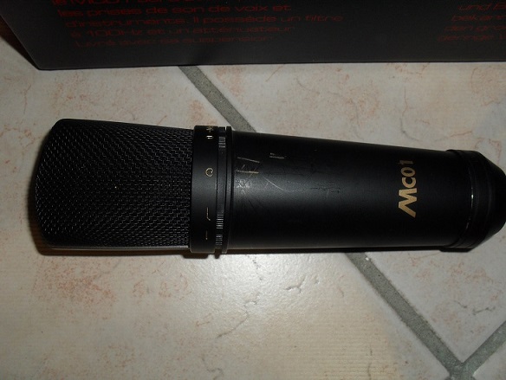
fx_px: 512
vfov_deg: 40.8
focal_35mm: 35
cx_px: 253
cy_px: 190
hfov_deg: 52.6
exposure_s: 1/45
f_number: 3.2
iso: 200
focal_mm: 6.3
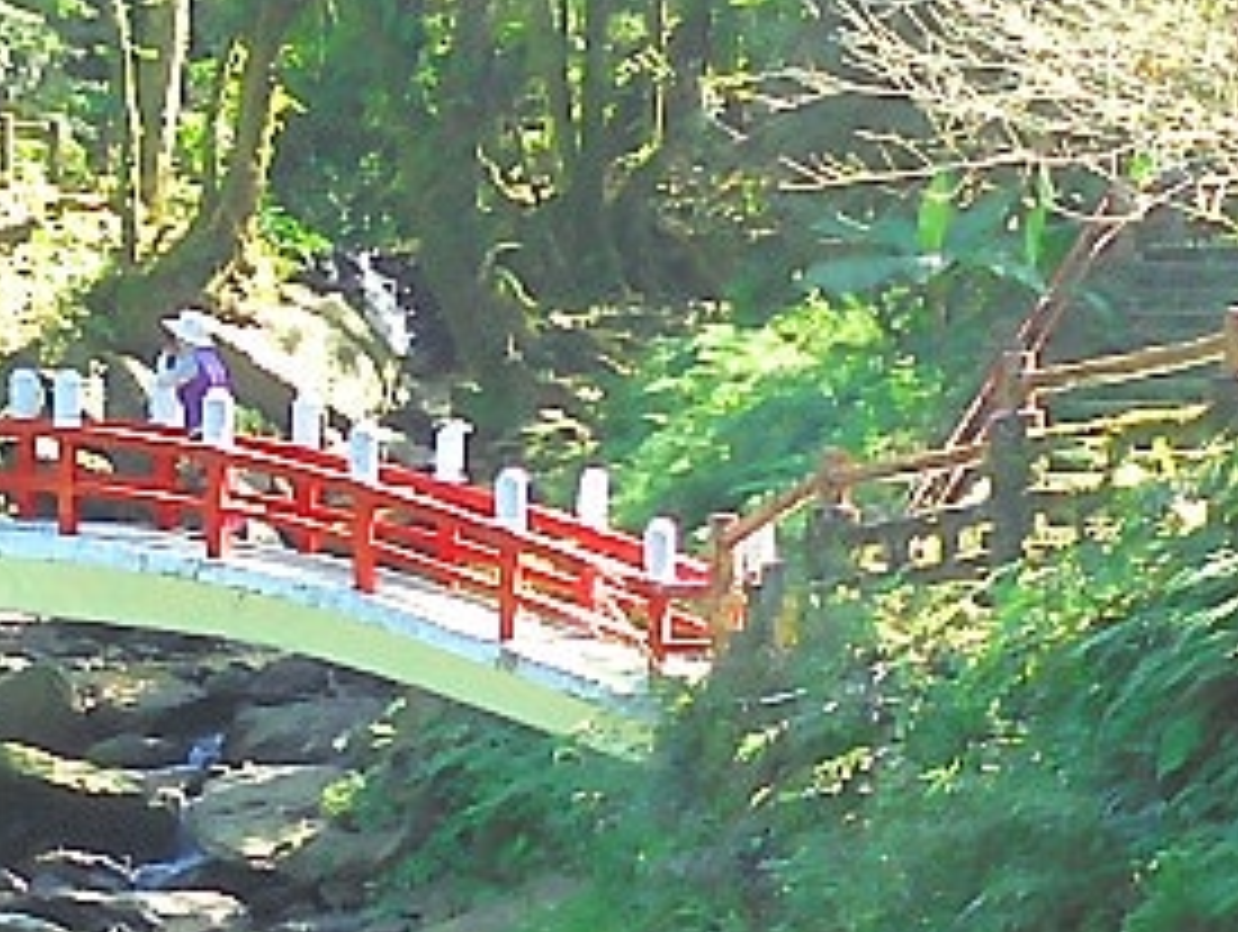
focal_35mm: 138
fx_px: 4942
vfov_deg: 10.6
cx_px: 639
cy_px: 1036
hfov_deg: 14.3
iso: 100
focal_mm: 6.9
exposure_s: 1/125
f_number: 4.2
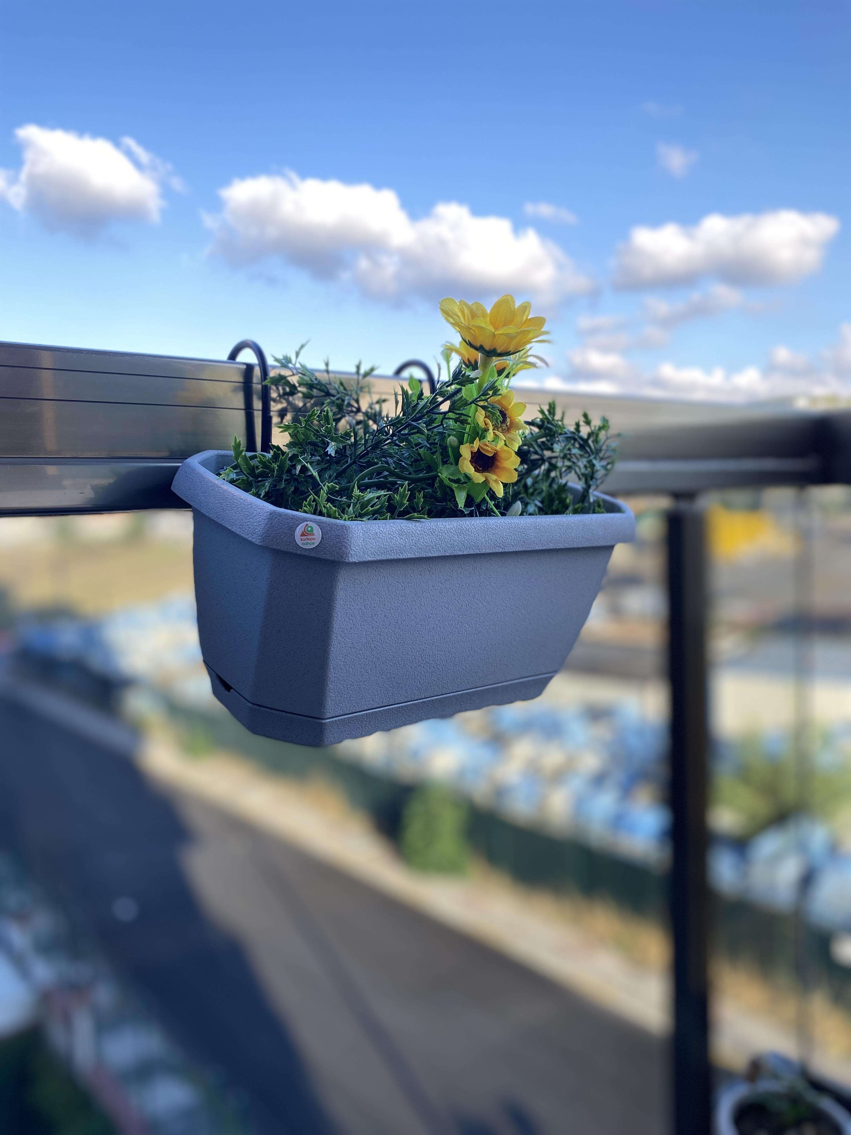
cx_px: 426
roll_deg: +1.5
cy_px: 568
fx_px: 852
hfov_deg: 53.1
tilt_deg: -5.0
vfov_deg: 67.3
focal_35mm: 26
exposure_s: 1/226
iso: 32
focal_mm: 4.25
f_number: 1.8
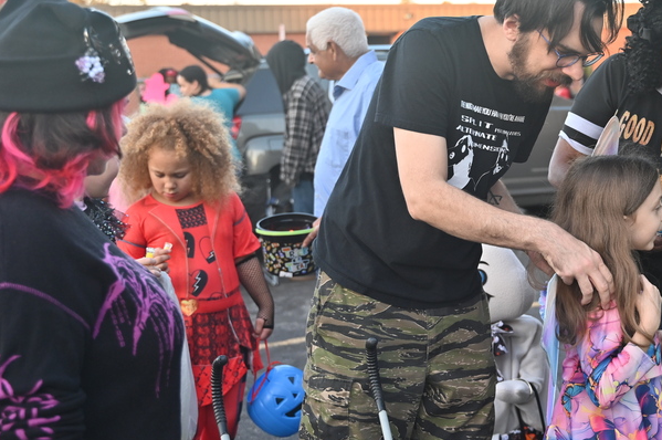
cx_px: 524
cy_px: 231
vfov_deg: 20.9
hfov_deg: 30.3
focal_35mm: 65
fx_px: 1194
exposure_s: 1/250
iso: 400
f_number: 3.2
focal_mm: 38
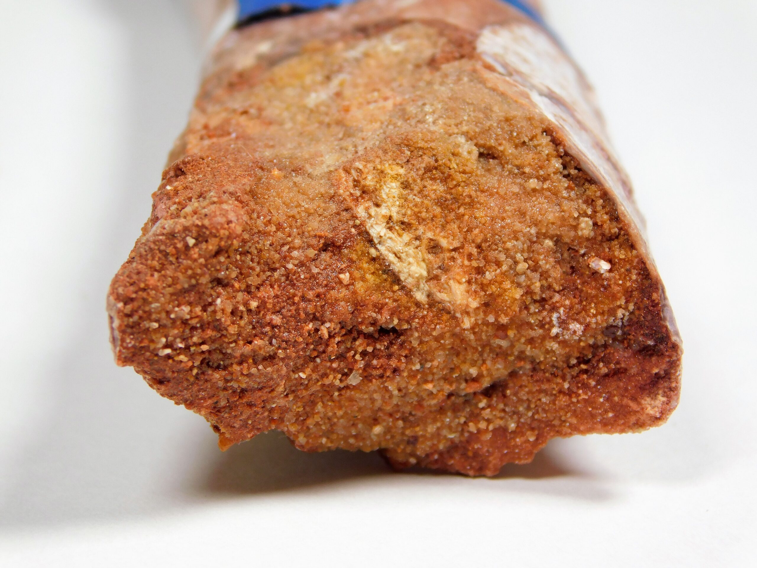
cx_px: 378
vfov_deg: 6.4
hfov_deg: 8.5
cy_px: 284
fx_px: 5073
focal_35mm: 232
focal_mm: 41.3
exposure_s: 1/100
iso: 125
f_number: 5.6
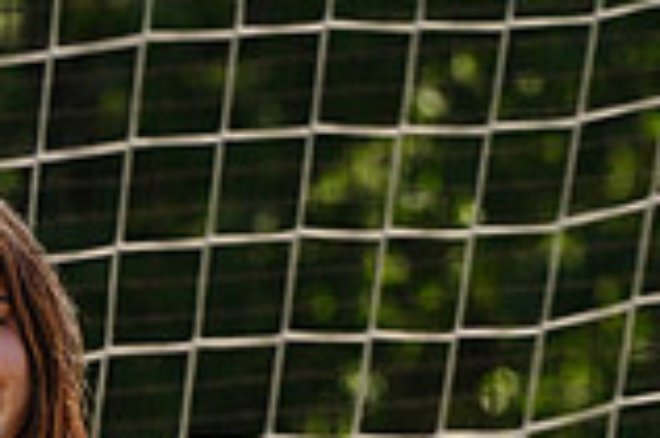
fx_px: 19779
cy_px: 701
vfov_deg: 1.3
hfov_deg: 1.9
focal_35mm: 1080
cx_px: 267
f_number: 13
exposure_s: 1/250
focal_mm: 294
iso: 200
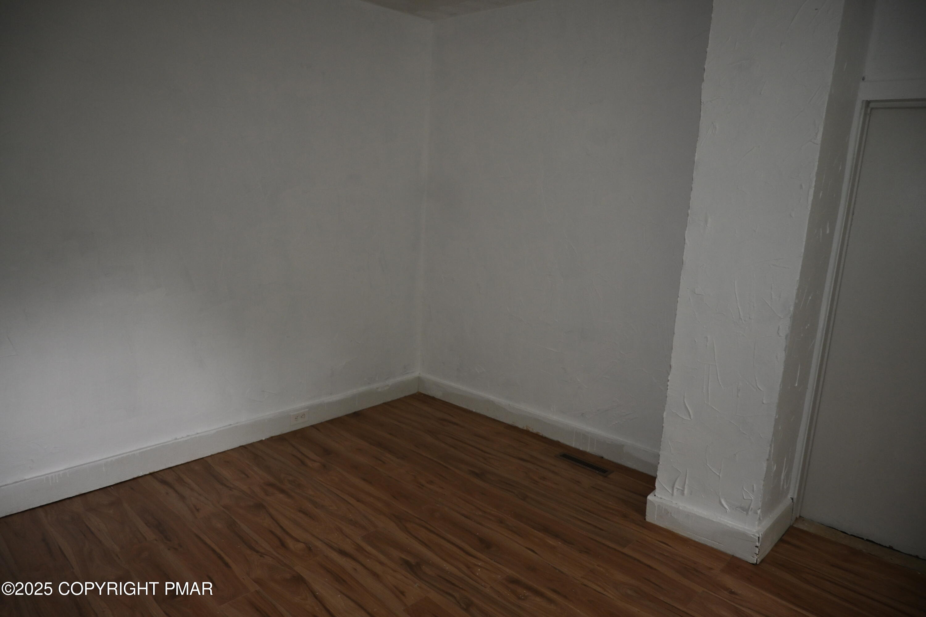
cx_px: 463
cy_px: 308
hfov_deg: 73.7
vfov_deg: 53.1
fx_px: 617
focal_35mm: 24
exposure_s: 1/60
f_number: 3.5
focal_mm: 16
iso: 720
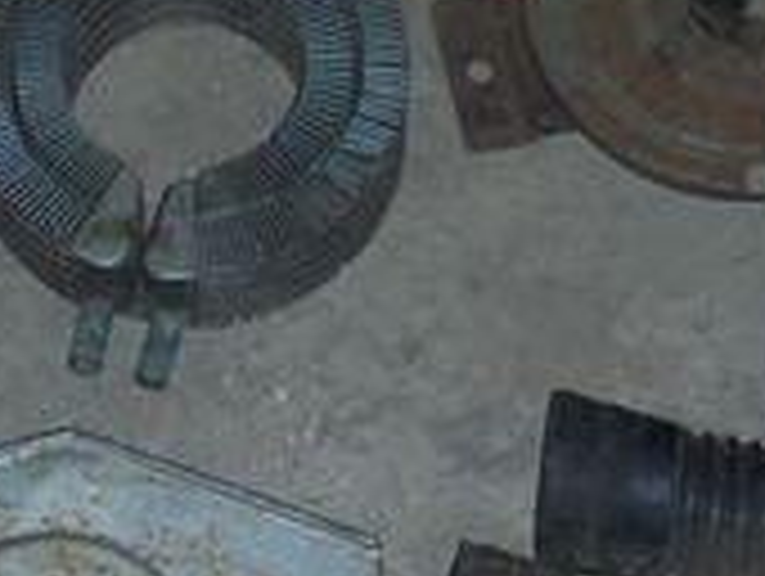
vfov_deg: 9.7
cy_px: 369
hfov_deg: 12.8
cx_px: 256
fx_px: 3408
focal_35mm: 154
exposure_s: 1/60
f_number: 3.5
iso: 100
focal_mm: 6.5
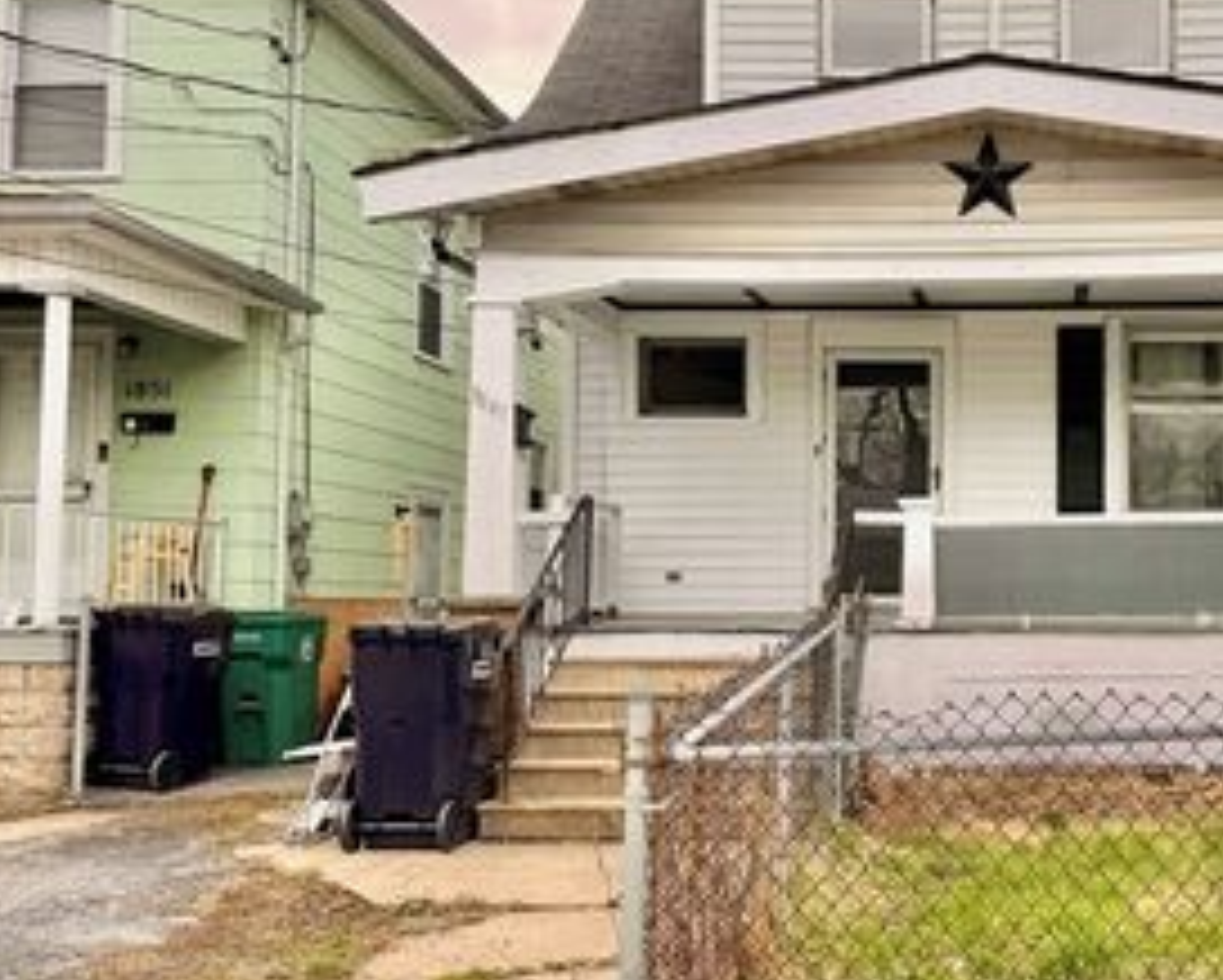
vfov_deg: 34.9
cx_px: 998
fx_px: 1558
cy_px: 501
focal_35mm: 43
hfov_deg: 40.9
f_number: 1.78
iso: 80
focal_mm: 6.76
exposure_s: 1/1901
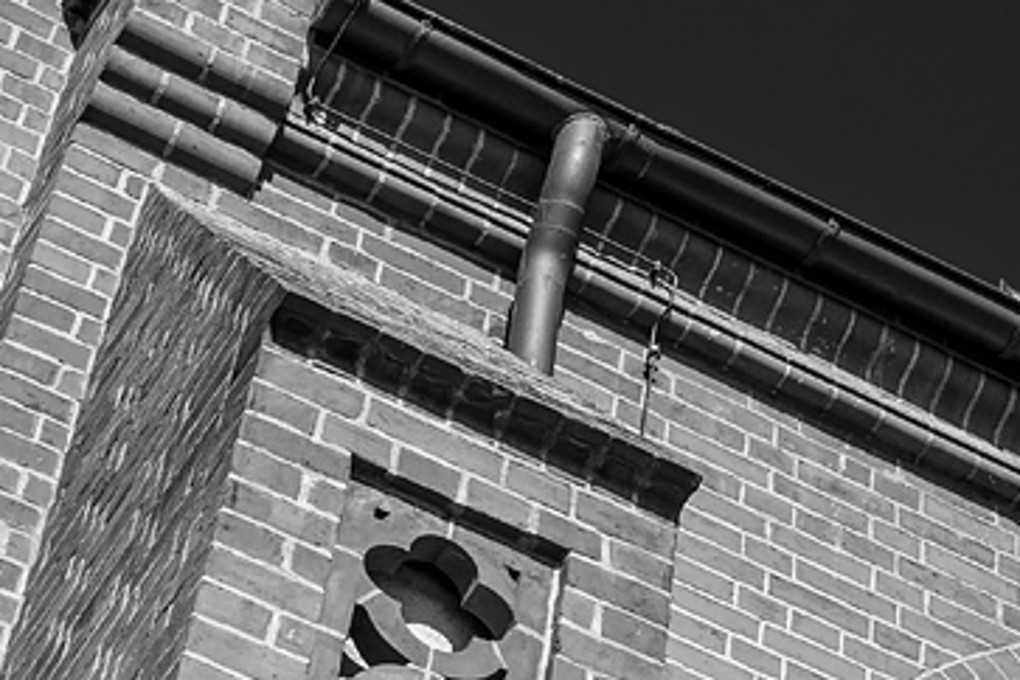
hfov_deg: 14.3
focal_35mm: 139
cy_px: -126
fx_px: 3938
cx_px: 1236
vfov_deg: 9.7
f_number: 8
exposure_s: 1/640
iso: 200
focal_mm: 28
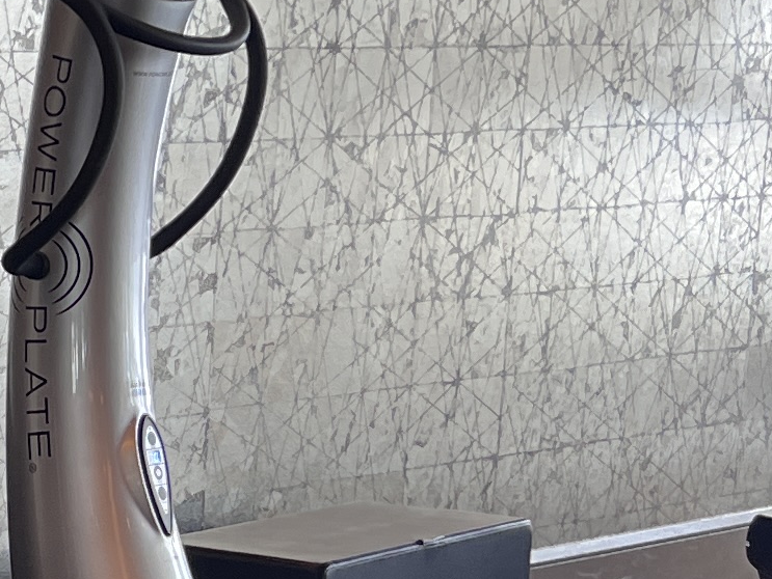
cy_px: 642
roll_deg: -2.7
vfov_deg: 10.4
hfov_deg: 12.2
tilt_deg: -10.4
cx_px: -815
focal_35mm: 141
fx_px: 3146
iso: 80
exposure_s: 1/100
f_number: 1.5
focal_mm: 5.7
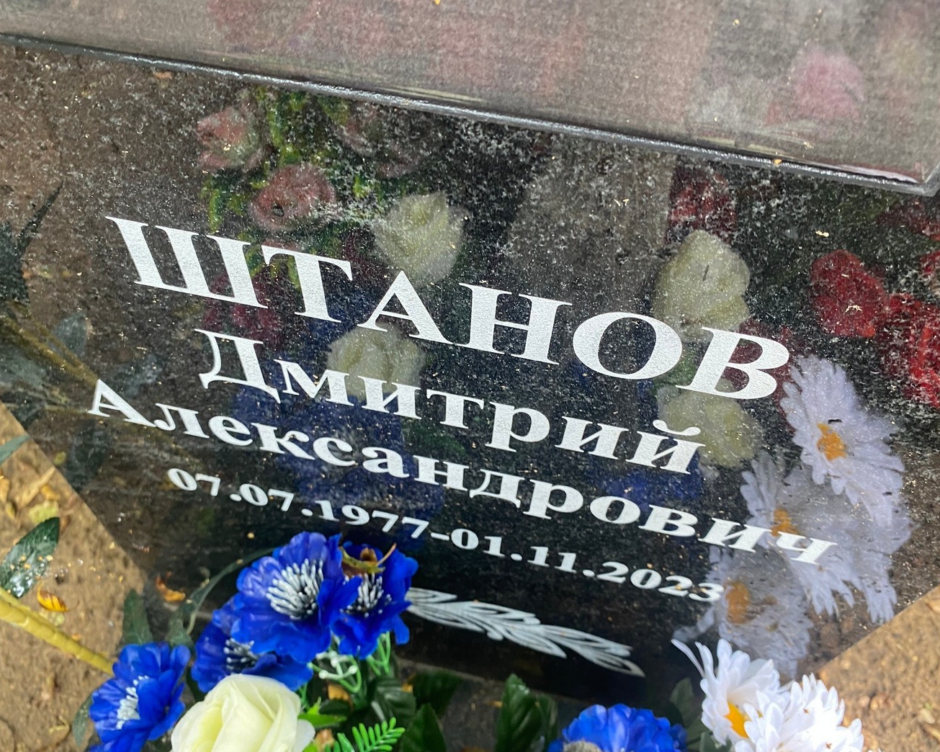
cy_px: 364
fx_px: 779
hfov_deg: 62.2
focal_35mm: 28
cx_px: 475
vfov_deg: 51.5
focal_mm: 4.25
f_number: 1.8
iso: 125
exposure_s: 1/60
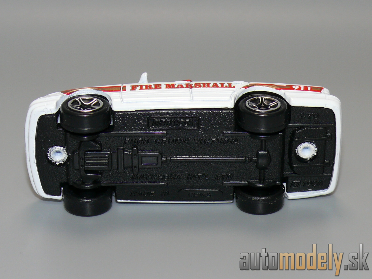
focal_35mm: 116
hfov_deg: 17.0
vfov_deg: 12.8
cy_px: 140
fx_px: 1247
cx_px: 186
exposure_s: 1/30
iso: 100
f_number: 4
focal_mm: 14.3
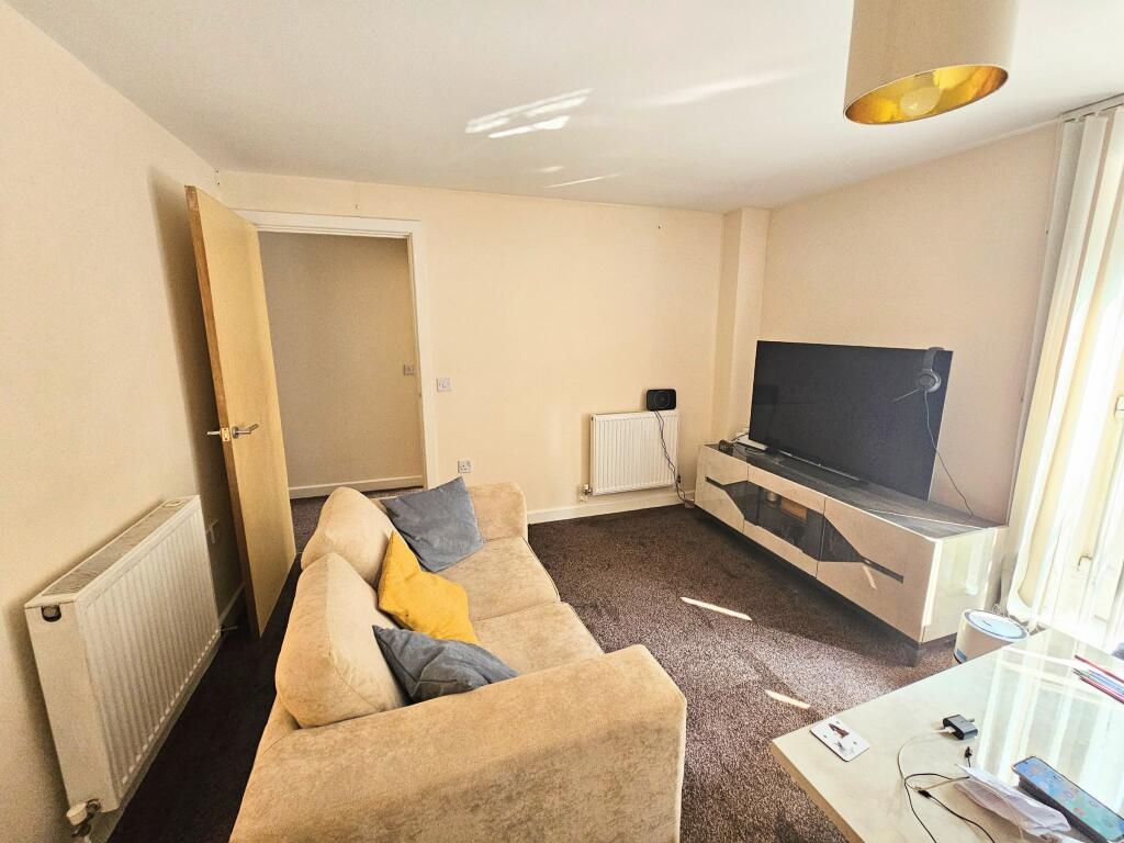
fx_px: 422
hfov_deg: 106.2
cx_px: 562
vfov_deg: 89.9
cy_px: 422
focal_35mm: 13
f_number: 2.2
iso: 320
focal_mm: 2.2
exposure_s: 1/100
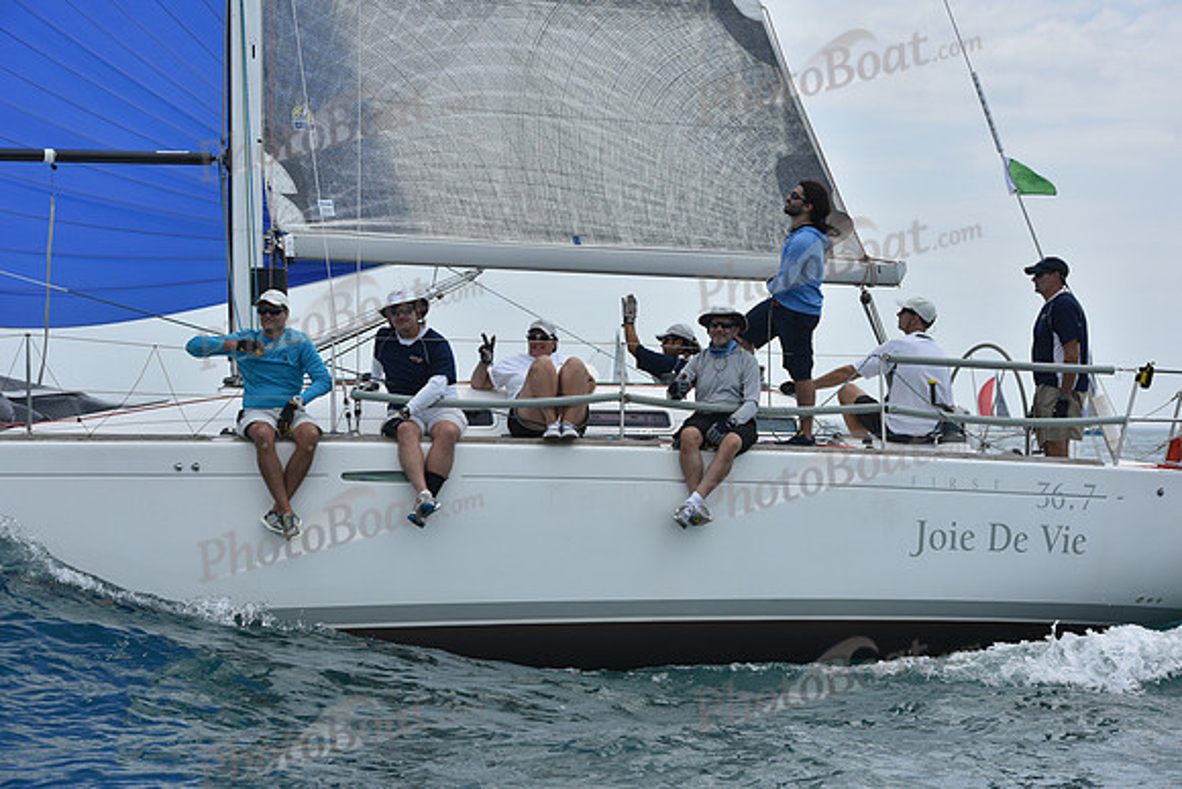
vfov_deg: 14.4
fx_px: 3120
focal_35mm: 95
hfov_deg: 21.5
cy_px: 394
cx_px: 591
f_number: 8
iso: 250
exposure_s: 1/1250
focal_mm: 95
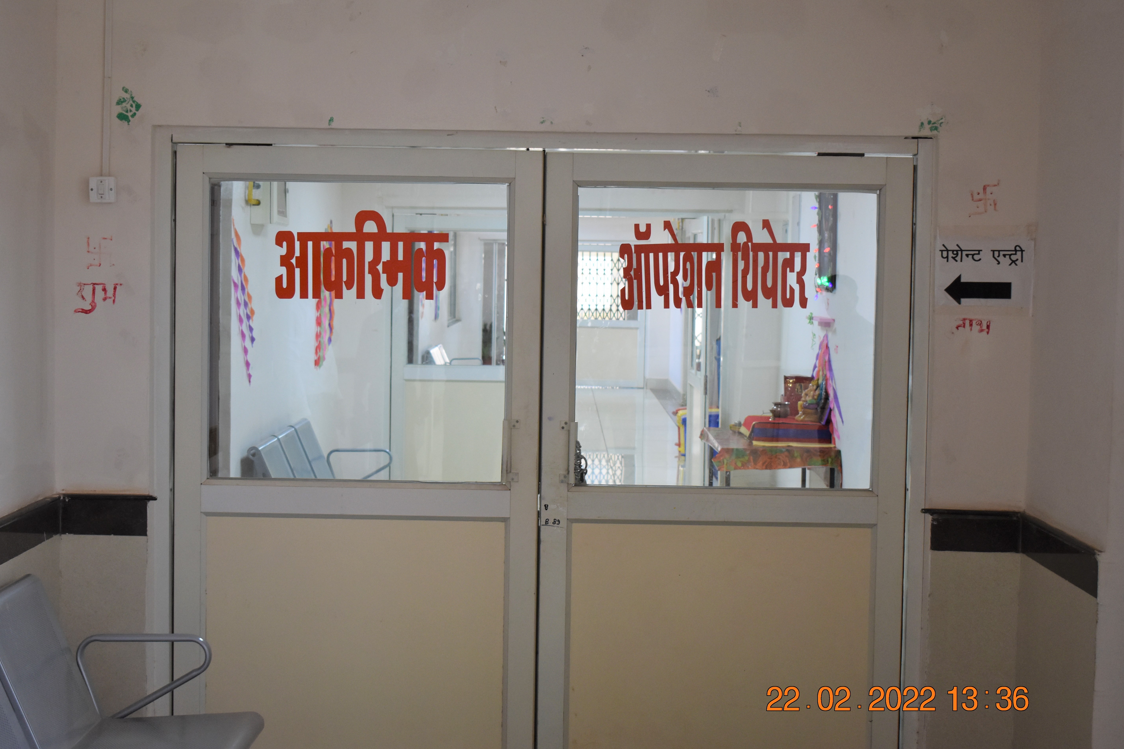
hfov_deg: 35.1
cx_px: 548
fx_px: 1779
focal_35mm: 57
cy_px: 363
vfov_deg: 23.8
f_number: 4.8
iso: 800
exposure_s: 1/160
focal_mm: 36
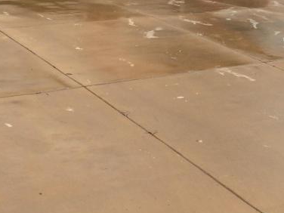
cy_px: -54
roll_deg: +0.0
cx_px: 202
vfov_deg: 17.6
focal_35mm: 79
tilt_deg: +0.7
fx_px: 648
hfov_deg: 24.5
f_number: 2.2
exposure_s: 1/1172
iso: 32
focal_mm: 4.15
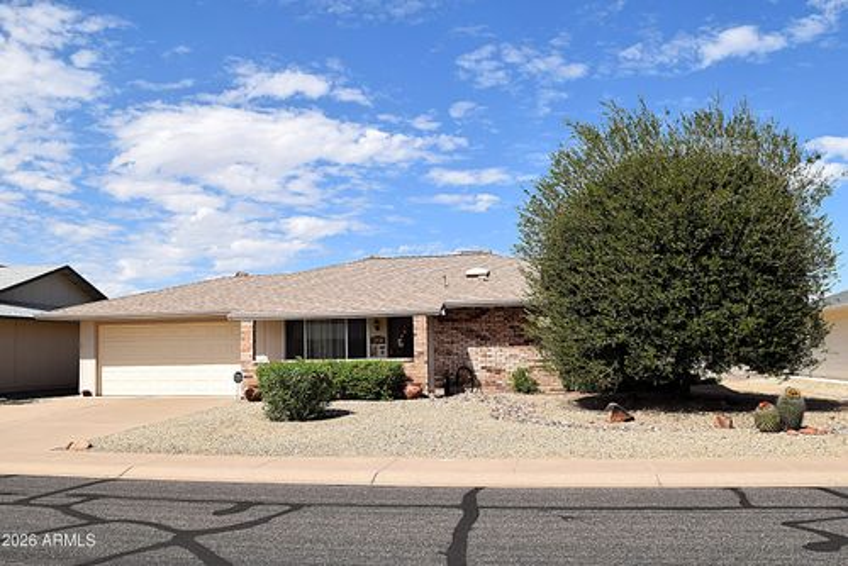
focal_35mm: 33
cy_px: 283
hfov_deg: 57.2
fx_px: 778
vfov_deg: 40.0
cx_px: 424
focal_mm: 22
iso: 100
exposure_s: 1/200
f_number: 11
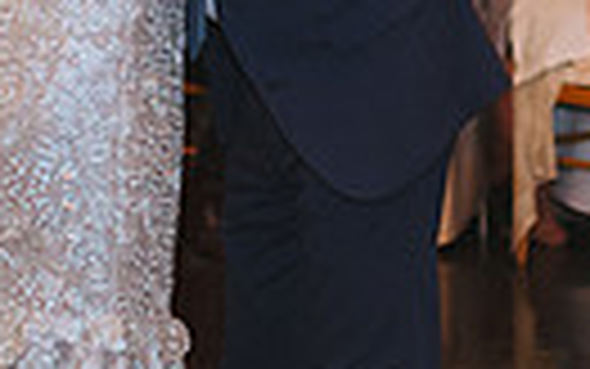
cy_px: -151
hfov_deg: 8.9
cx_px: 693
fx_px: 3748
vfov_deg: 5.6
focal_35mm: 233
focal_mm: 35
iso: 1000
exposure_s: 1/200
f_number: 2
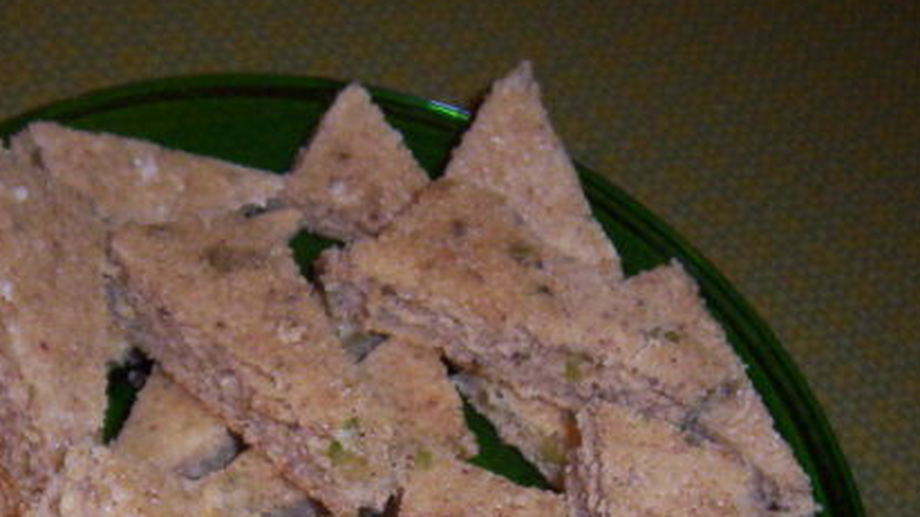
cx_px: 307
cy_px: 526
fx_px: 1488
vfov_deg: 19.1
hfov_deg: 34.1
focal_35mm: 61
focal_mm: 5.54
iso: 140
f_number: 2.76
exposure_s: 1/30
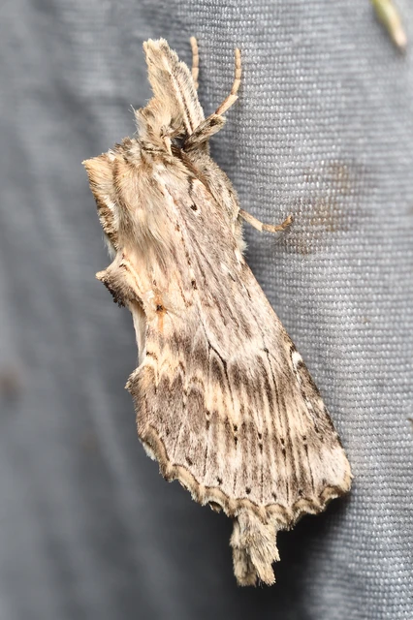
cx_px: 206
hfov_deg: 6.1
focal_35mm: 225
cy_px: 310
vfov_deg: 9.2
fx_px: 3876
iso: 100
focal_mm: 150
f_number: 10
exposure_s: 1/250
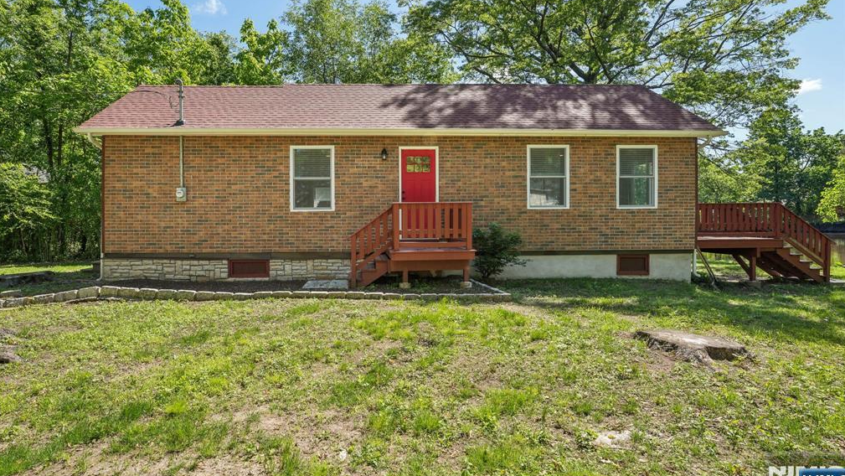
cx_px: 420
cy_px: 206
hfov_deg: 94.9
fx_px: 388
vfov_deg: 62.8
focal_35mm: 17
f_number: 10
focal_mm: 16.3
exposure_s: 1/80
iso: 100
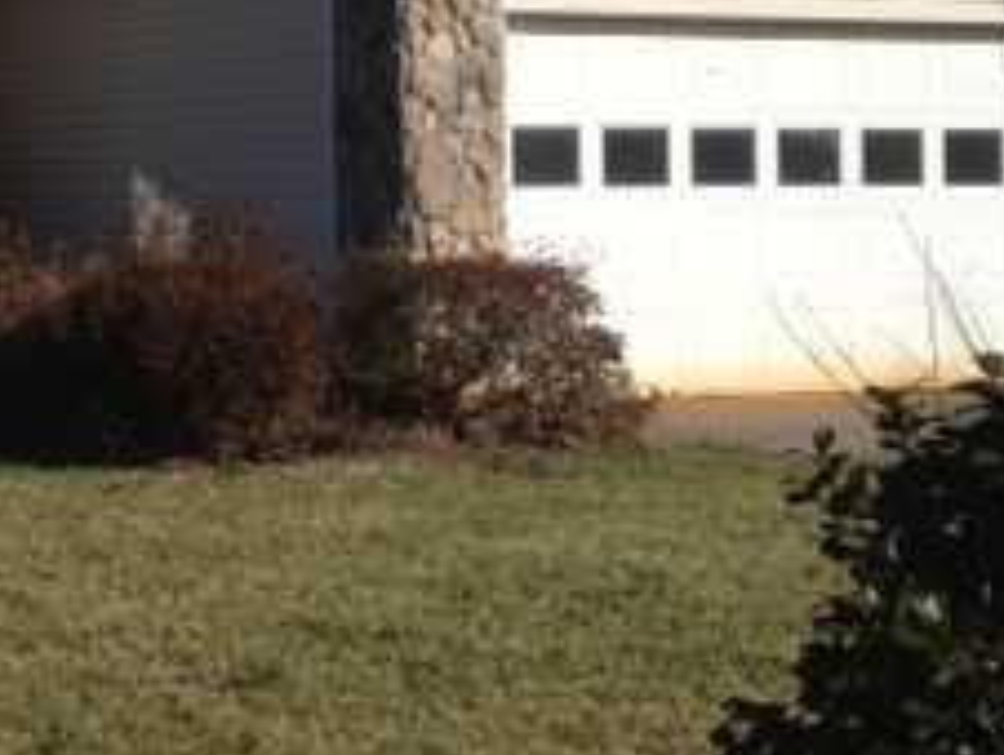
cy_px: 129
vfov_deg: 14.9
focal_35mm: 99
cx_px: 31
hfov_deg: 19.3
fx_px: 2874
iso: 64
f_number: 2.4
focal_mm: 4.28
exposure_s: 1/2513
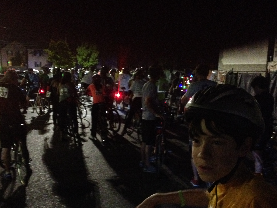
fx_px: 368
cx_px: 123
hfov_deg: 41.2
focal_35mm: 46
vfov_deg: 31.3
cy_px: 135
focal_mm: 4.28
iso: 800
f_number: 2.4
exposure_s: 1/15
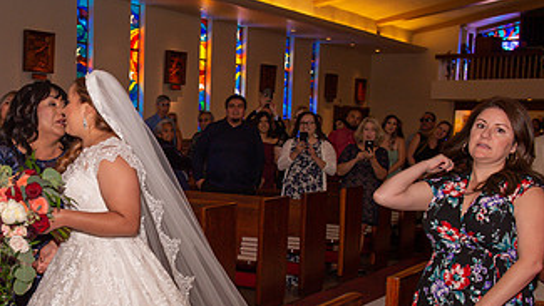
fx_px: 837
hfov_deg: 34.7
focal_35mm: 58
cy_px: 226
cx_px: 94
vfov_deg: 20.6
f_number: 4.5
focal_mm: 31
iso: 400
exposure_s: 1/250
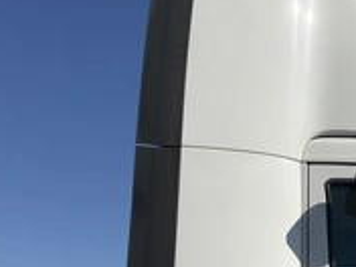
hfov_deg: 27.9
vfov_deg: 22.1
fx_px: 679
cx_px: 346
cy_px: 198
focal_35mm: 66
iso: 25
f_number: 1.8
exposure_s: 1/4065
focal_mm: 3
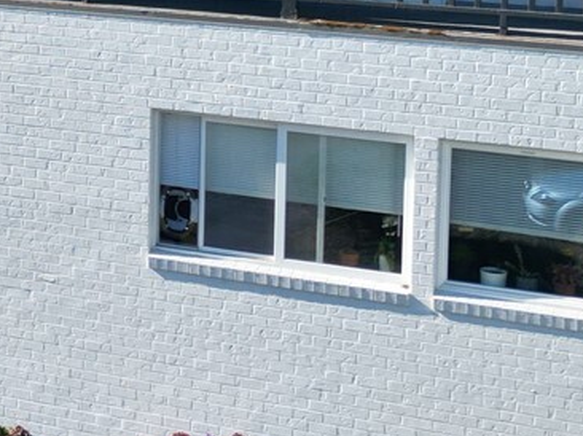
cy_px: -142
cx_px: -183
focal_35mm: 105
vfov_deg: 13.5
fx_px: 1767
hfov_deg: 17.5
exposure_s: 1/2000
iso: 140
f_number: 1.7
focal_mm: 6.72
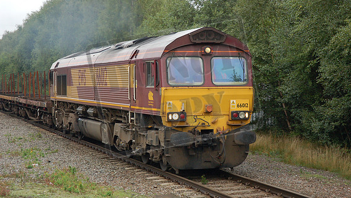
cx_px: 174
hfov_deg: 24.3
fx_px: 815
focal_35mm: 88
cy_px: 88
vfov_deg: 13.8
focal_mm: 55
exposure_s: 1/400
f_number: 4.5
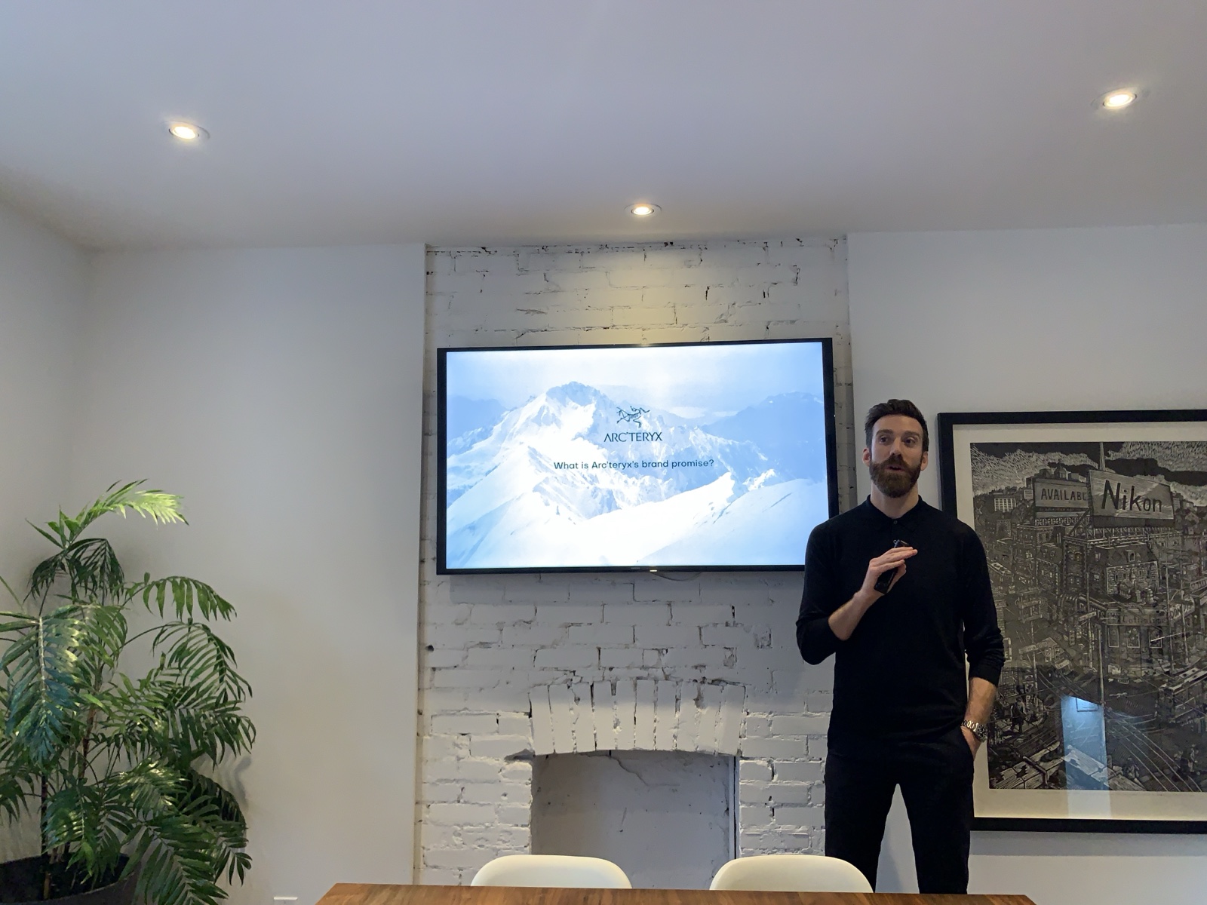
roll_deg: +0.3
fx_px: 907
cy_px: 452
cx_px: 604
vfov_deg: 53.1
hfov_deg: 67.3
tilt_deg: +7.9
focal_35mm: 26
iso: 200
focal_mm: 4.25
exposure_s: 1/60
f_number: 1.8
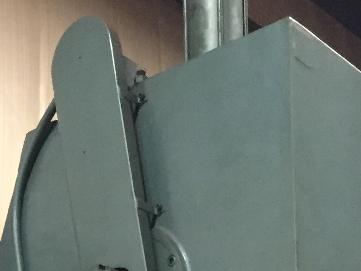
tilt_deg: +4.8
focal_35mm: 127
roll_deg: +0.6
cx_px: 208
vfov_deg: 9.7
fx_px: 1325
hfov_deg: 15.5
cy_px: 732
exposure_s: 1/17
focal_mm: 4.15
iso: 250
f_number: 2.2
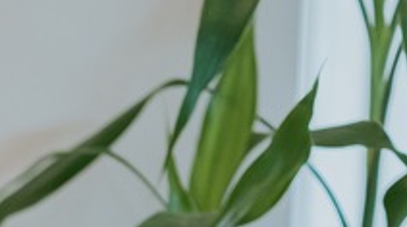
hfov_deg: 9.2
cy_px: 766
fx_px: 2252
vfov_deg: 5.3
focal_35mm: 209
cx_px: -592
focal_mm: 35
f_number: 3.2
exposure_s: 1/160
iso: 1600
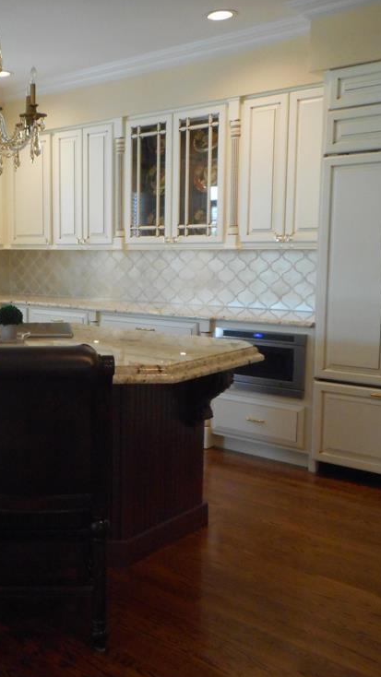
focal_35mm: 38
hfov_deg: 29.5
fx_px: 682
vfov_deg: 52.8
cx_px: 17
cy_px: 331
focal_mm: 4.5
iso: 400
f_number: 3.7
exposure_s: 1/25
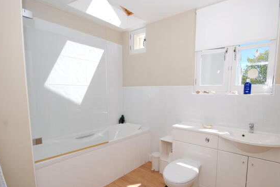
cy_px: 108
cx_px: 162
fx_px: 140
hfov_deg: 89.2
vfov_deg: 67.1
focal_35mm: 18
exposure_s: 1/125
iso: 100
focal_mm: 10
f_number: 5.6
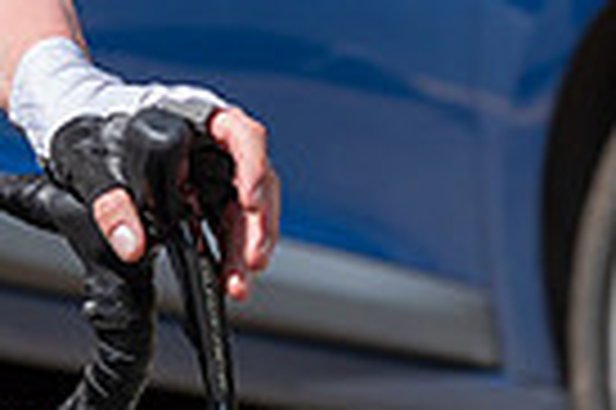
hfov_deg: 2.4
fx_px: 14630
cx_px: -417
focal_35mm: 856
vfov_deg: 1.6
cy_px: -519
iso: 250
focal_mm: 117
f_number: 5.6
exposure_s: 1/1000
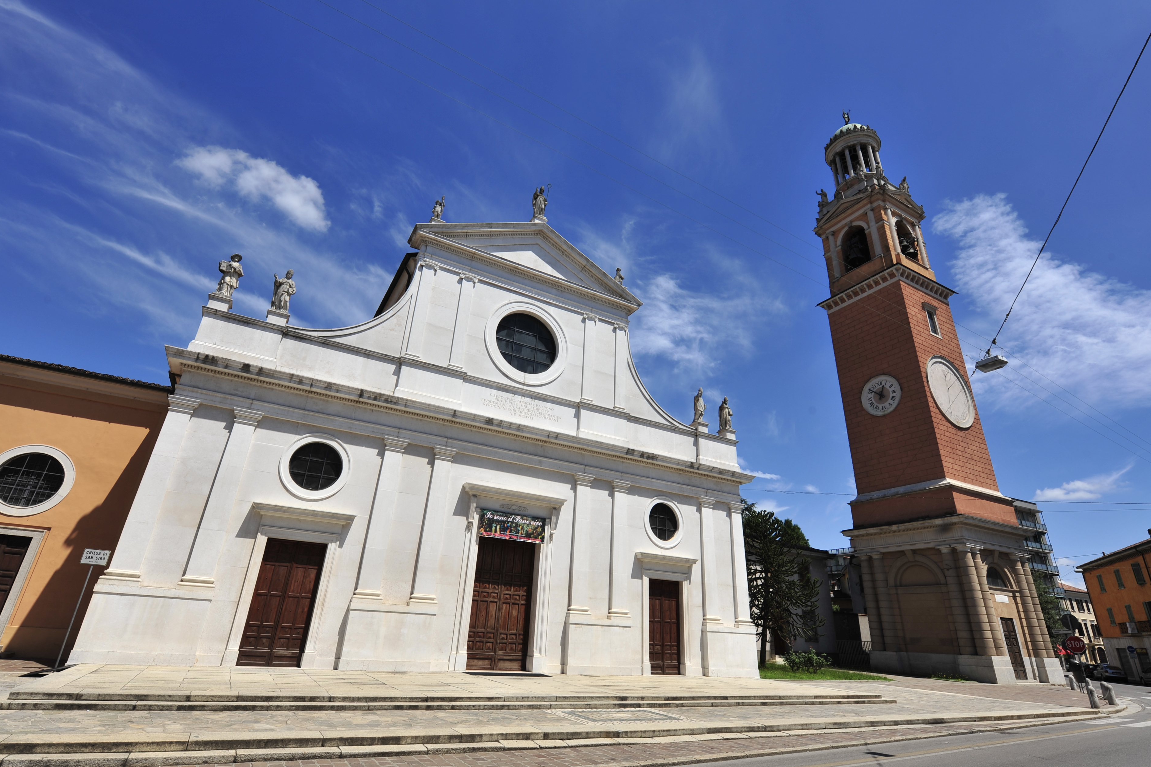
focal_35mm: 18
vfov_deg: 67.3
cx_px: 572
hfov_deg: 90.0
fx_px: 575
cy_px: 362
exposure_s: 1/320
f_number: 11
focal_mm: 16
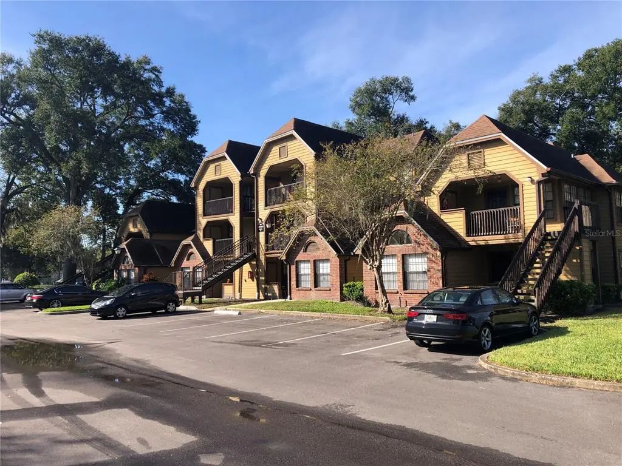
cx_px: 311
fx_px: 503
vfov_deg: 49.7
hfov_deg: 63.4
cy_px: 233
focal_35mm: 28
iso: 20
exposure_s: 1/1143
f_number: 1.8
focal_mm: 3.99
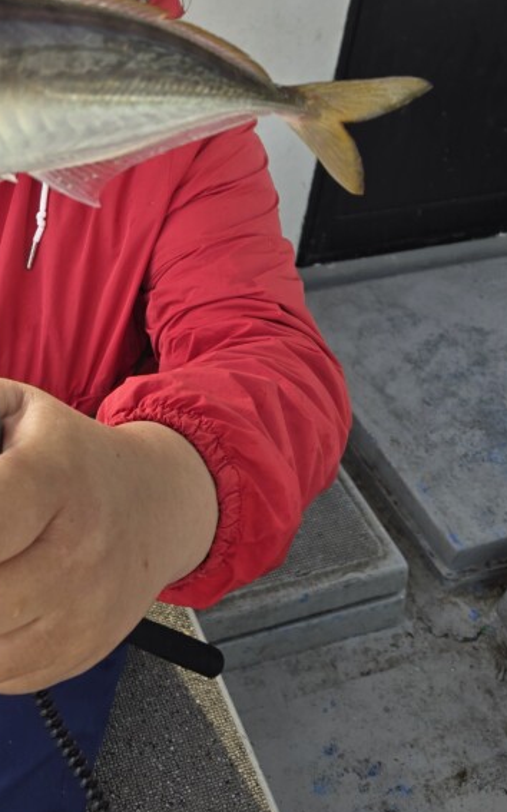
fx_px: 951
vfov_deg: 44.9
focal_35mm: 43
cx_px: 79
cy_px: 219
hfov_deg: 29.0
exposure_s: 1/236
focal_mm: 5.4
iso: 25
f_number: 1.8
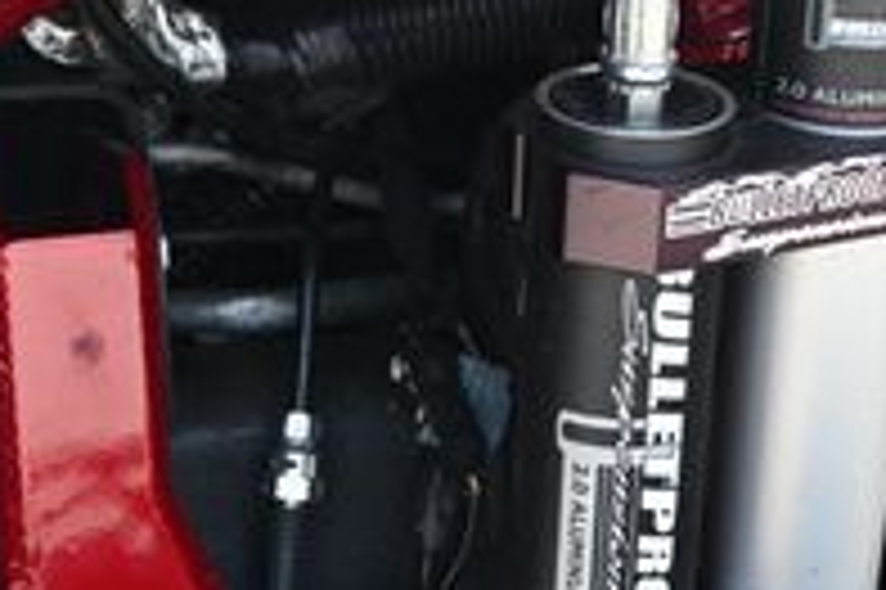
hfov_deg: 18.5
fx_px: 2691
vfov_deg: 12.5
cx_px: 747
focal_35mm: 109
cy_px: 374
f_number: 4
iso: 400
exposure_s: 1/125
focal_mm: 22.5
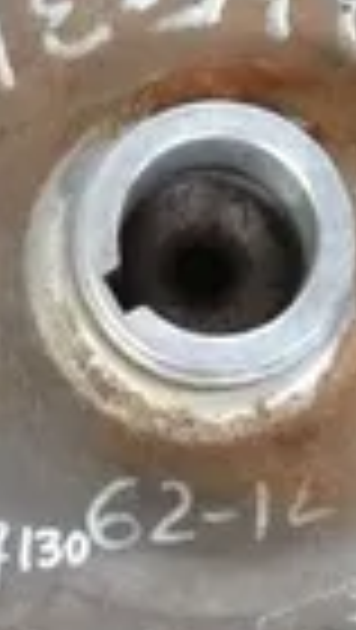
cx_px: 122
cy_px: 292
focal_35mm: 109
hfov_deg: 11.1
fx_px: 1825
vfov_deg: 19.6
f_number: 2.4
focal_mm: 4.28
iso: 200
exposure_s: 1/20
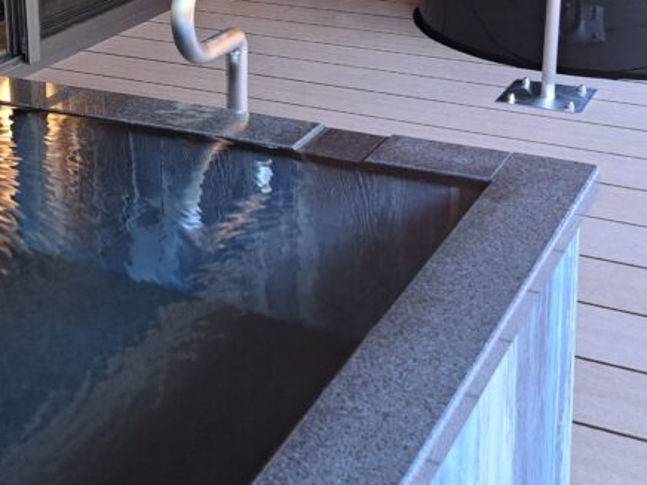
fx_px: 1234
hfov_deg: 28.9
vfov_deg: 21.6
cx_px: 159
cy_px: 22
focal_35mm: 66
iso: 80
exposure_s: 1/60
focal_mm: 5.23
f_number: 1.8
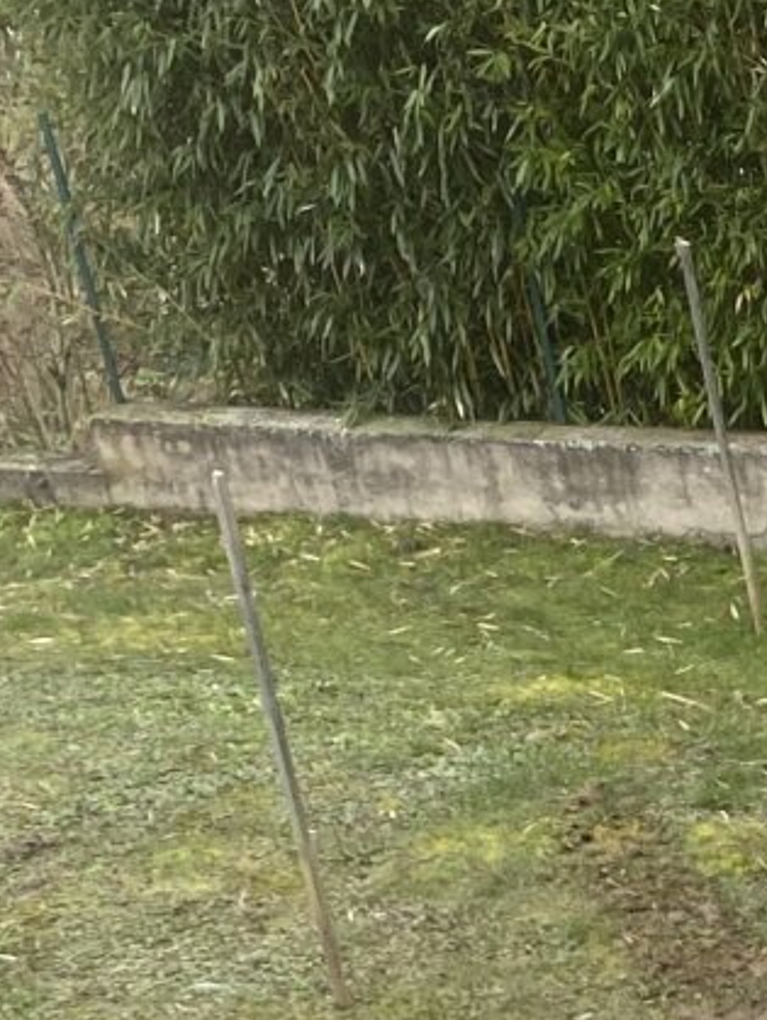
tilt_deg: -36.1
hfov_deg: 10.5
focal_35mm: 124
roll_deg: +0.7
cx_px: 1768
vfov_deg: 14.8
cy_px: 1492
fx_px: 3658
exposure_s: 1/162
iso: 32
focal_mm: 4.25
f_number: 1.8
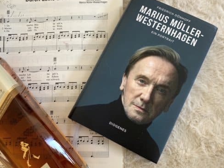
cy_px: 93
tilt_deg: -79.7
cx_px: 108
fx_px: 207
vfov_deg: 44.1
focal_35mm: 32
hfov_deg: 56.8
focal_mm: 4.25
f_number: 1.8
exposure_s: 1/60
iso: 250
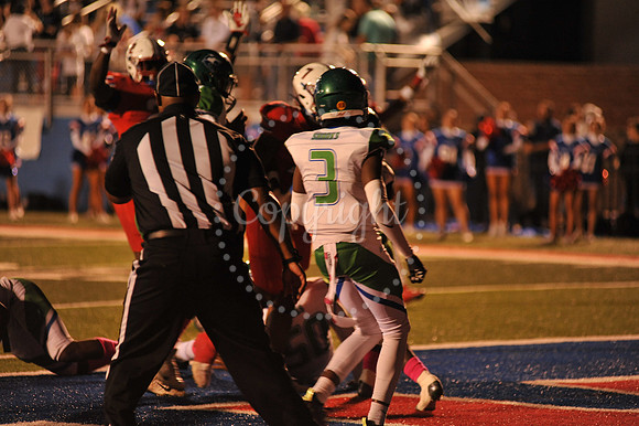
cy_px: 213
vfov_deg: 6.9
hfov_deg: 10.3
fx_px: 3548
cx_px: 320
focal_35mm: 200
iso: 2000
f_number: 2.8
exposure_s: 1/200
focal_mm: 200
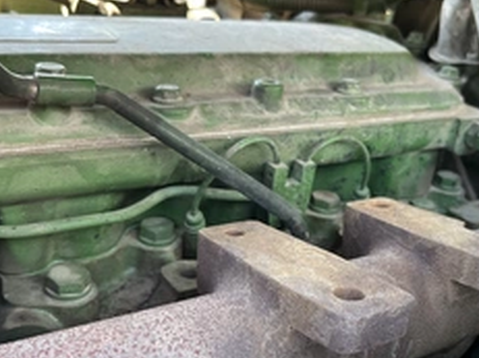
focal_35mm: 45
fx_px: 622
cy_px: 221
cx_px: 261
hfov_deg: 42.1
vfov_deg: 32.0
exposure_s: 1/121
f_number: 1.6
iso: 100
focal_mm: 5.1
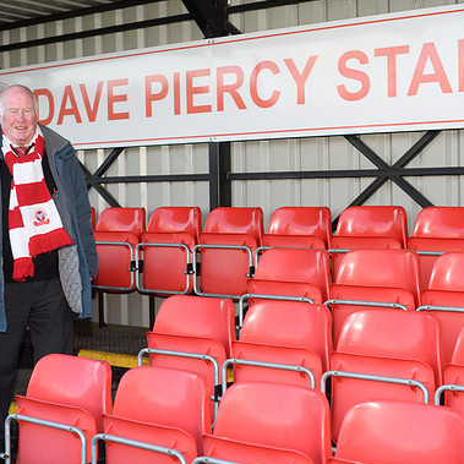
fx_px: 986
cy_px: 236
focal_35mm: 65
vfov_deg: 26.5
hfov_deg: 26.5
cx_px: 200
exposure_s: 1/160
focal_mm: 50
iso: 50
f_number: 2.8
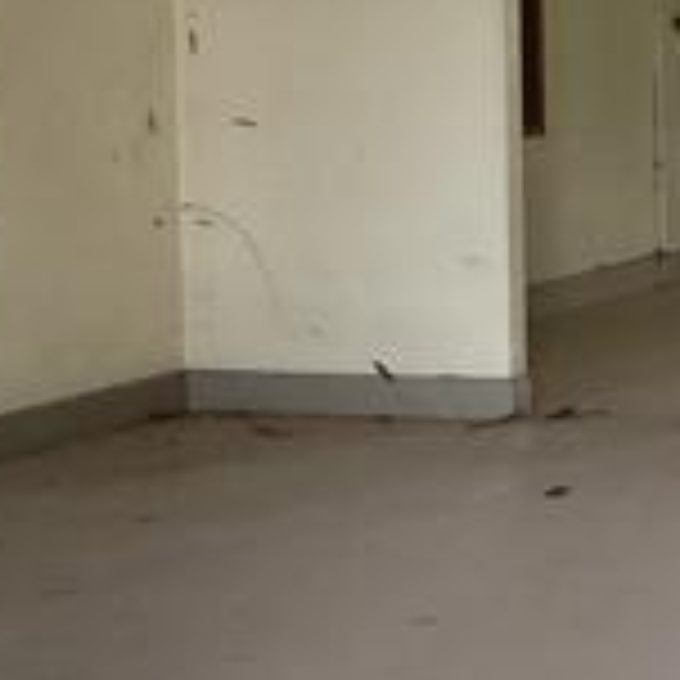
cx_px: 1346
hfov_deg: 12.8
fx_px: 2667
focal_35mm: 120
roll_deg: -2.2
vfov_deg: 14.5
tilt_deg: -4.3
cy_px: 160
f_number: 2.4
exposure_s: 1/50
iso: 160
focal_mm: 3.3
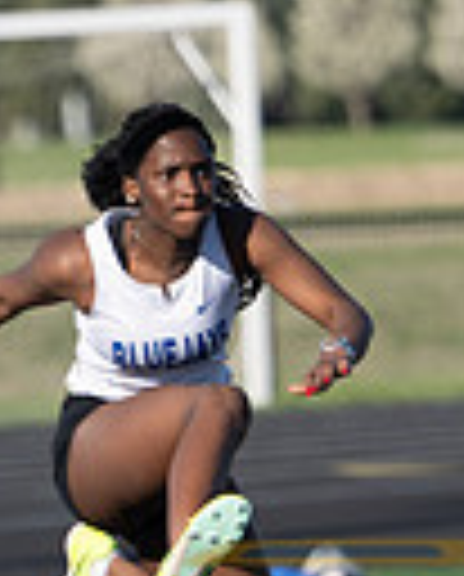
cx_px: 275
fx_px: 12675
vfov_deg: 2.6
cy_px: 828
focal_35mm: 741
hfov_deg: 2.1
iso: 100
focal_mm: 150
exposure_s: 1/1250
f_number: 3.2
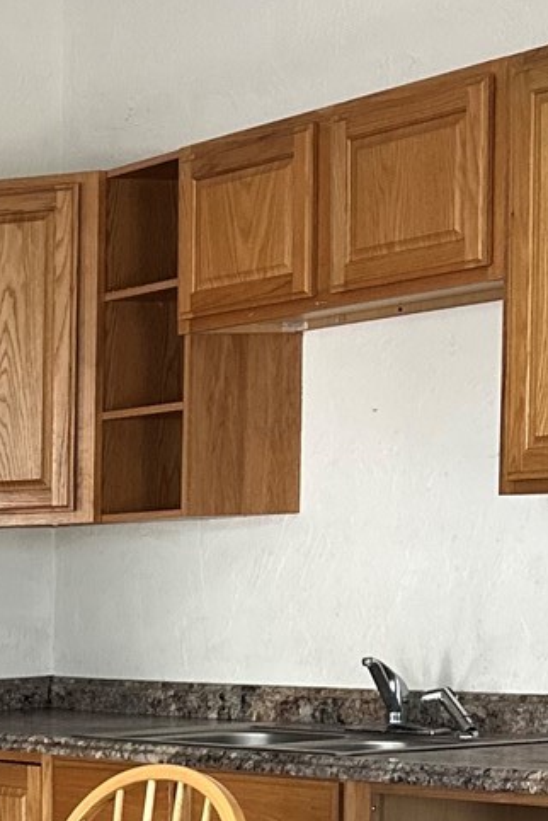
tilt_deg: -7.5
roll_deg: +0.6
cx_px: -475
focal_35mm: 106
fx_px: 2417
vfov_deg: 18.5
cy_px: 908
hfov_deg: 11.8
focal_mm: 6.86
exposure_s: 1/120
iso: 200
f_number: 1.78
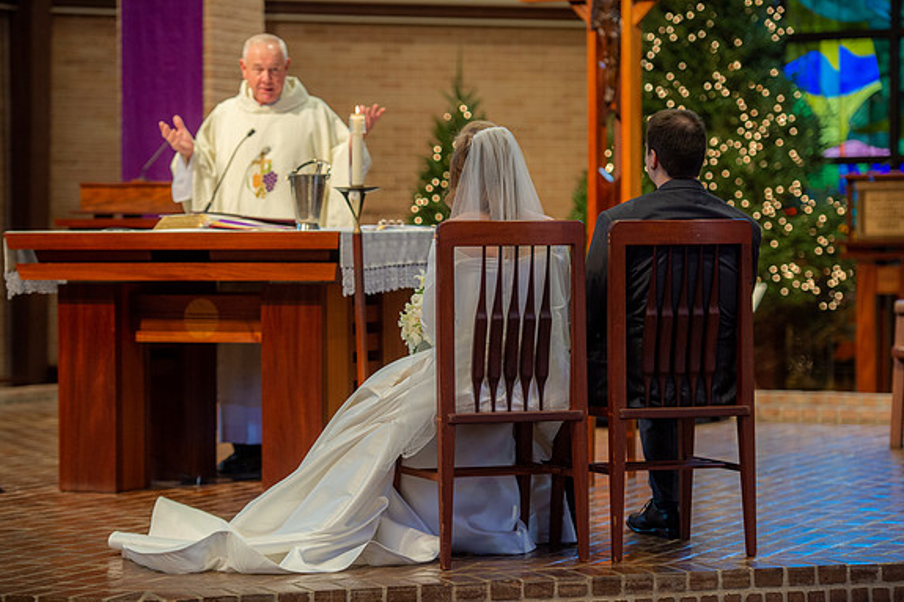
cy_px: 302
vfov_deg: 12.1
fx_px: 2837
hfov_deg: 18.1
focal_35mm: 113
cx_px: 451
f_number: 2.8
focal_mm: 112
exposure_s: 1/100
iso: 1250
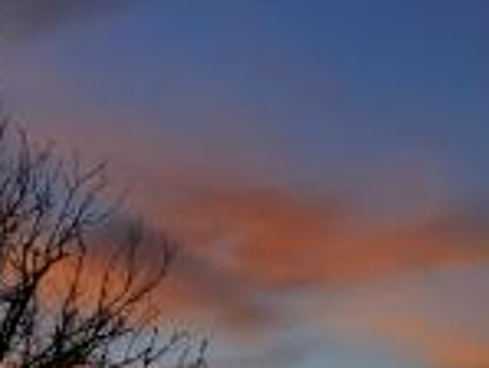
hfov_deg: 12.6
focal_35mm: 125
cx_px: -653
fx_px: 1767
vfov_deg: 11.9
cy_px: 184
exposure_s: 1/100
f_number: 5
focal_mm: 18
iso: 250
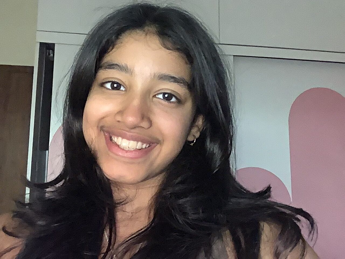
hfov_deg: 58.4
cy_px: 130
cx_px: 172
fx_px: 309
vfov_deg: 45.4
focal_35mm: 31
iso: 640
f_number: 2.4
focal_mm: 2.15
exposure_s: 1/25
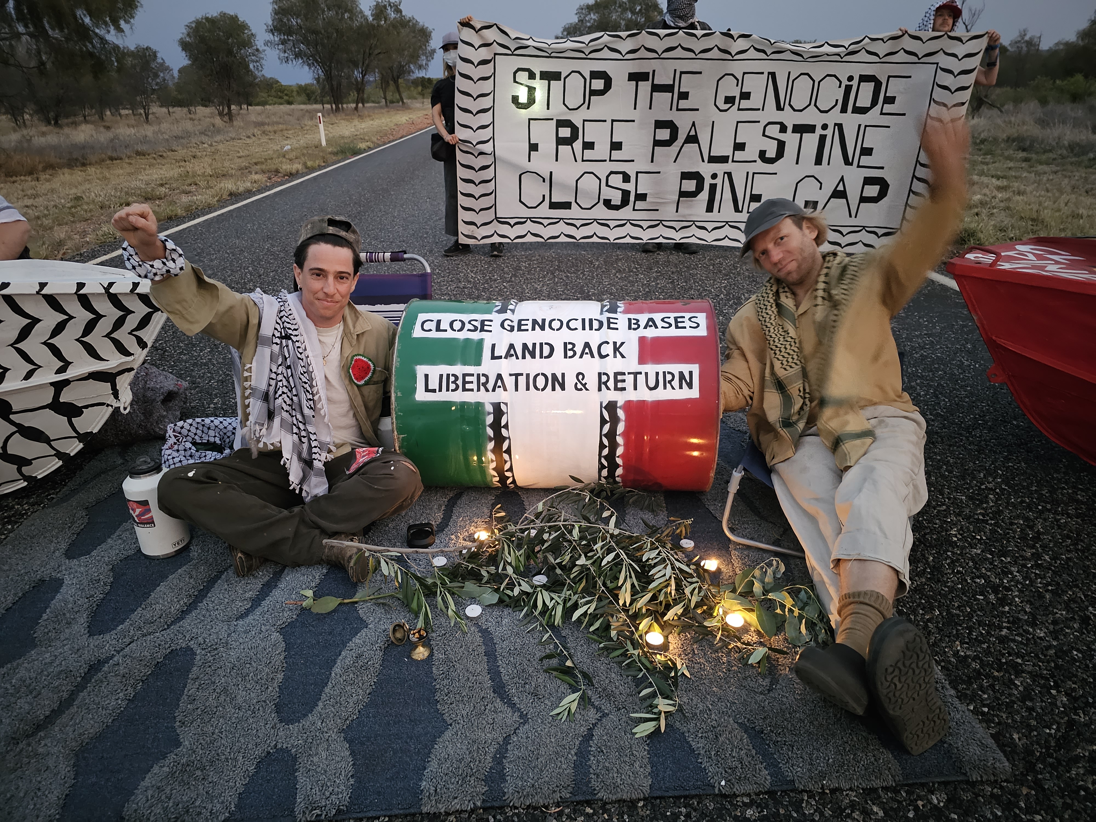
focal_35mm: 23
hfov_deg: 73.9
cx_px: 548
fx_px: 728
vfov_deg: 58.9
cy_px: 411
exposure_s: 1/17
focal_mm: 6.3
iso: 1250
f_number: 1.7
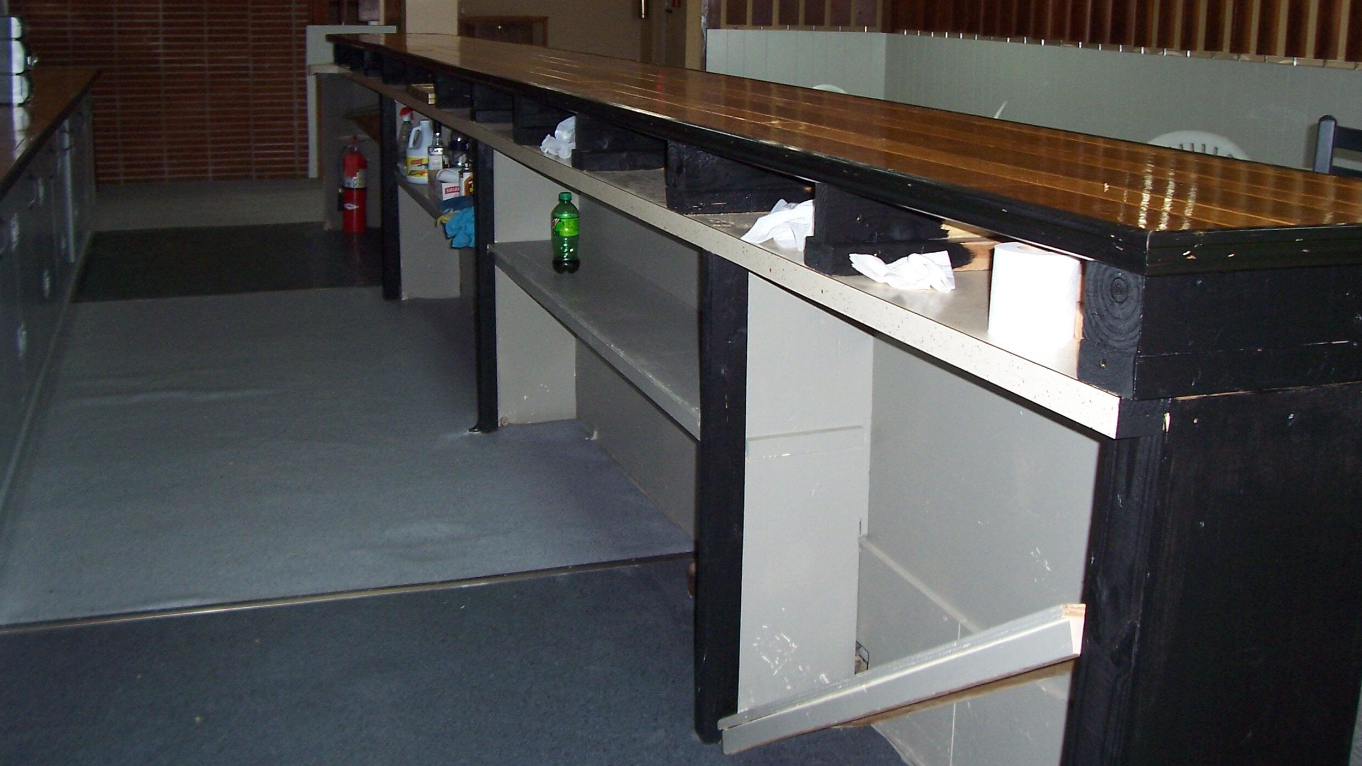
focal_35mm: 38
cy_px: 256
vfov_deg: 31.0
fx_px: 1372
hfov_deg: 52.8
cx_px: 674
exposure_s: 1/60
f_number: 2.7
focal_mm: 5.6
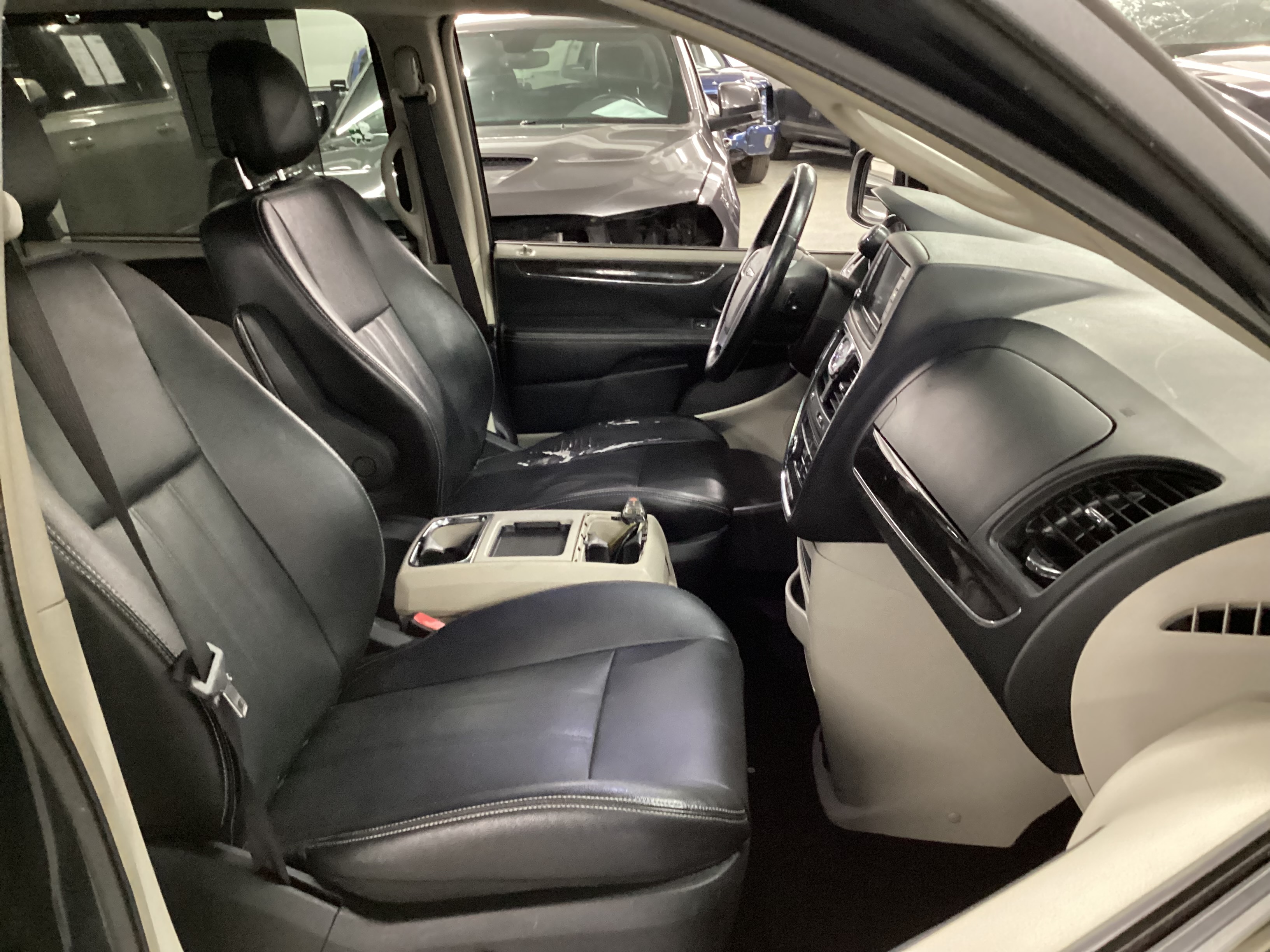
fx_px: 1137
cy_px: 476
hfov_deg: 58.4
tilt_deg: -21.4
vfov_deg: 45.4
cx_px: 635
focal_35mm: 31
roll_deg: +3.1
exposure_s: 1/20
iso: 640
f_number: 2.4
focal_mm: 3.3
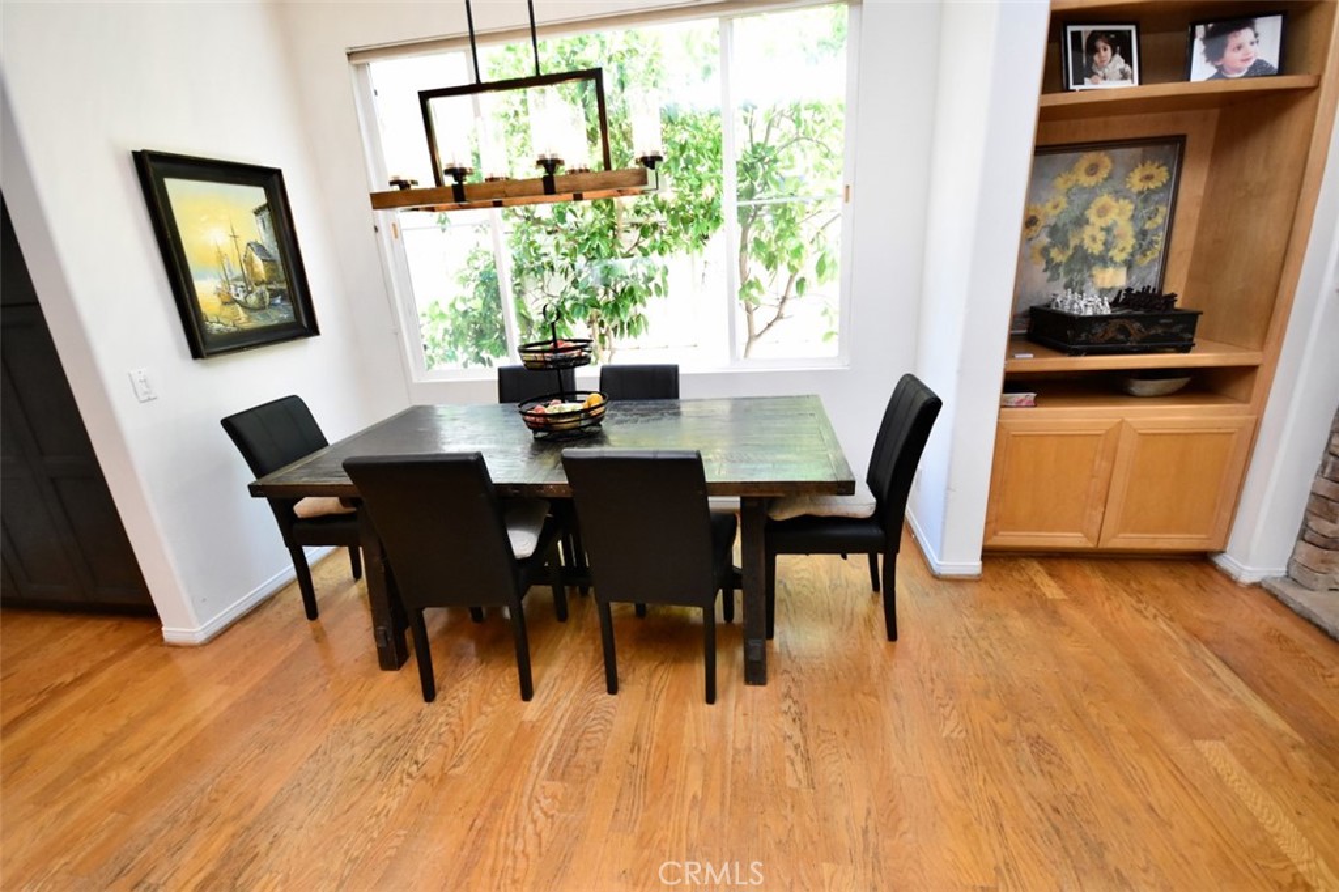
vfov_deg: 77.3
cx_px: 670
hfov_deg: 100.4
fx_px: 558
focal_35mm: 15
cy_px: 446
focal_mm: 10
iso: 2000
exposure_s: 1/125
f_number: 4
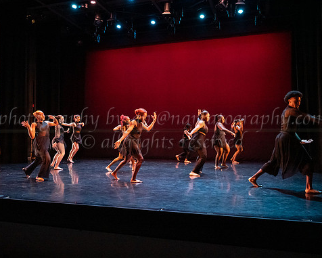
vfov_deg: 45.8
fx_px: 305
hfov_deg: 55.6
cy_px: 130
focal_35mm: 32
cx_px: 155
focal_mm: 28
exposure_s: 1/320
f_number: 3.5
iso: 6400
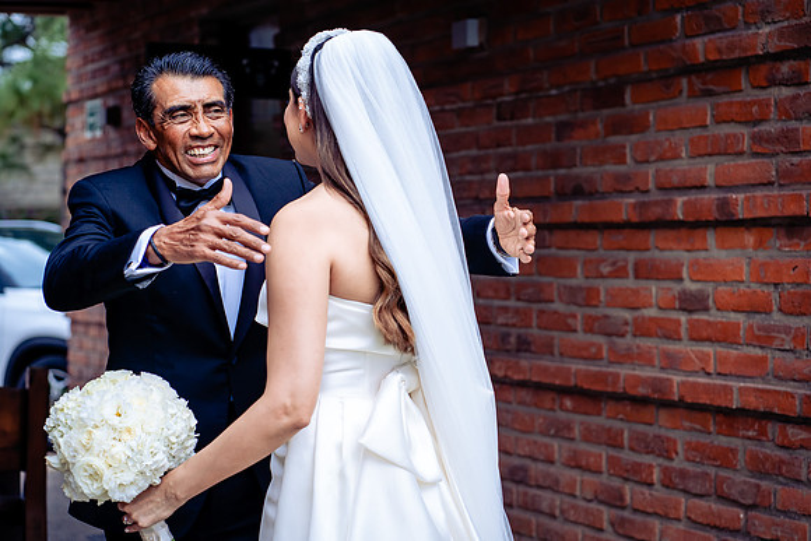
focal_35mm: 85
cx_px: 406
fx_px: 1915
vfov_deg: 16.1
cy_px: 270
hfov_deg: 23.9
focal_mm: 85
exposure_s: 1/800
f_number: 4
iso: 640
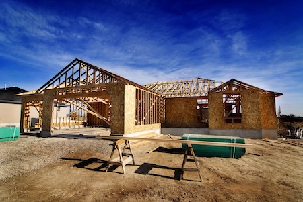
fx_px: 152
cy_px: 101
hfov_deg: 89.9
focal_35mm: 18
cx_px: 152
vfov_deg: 67.5
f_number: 11
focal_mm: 12
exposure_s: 1/500
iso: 400
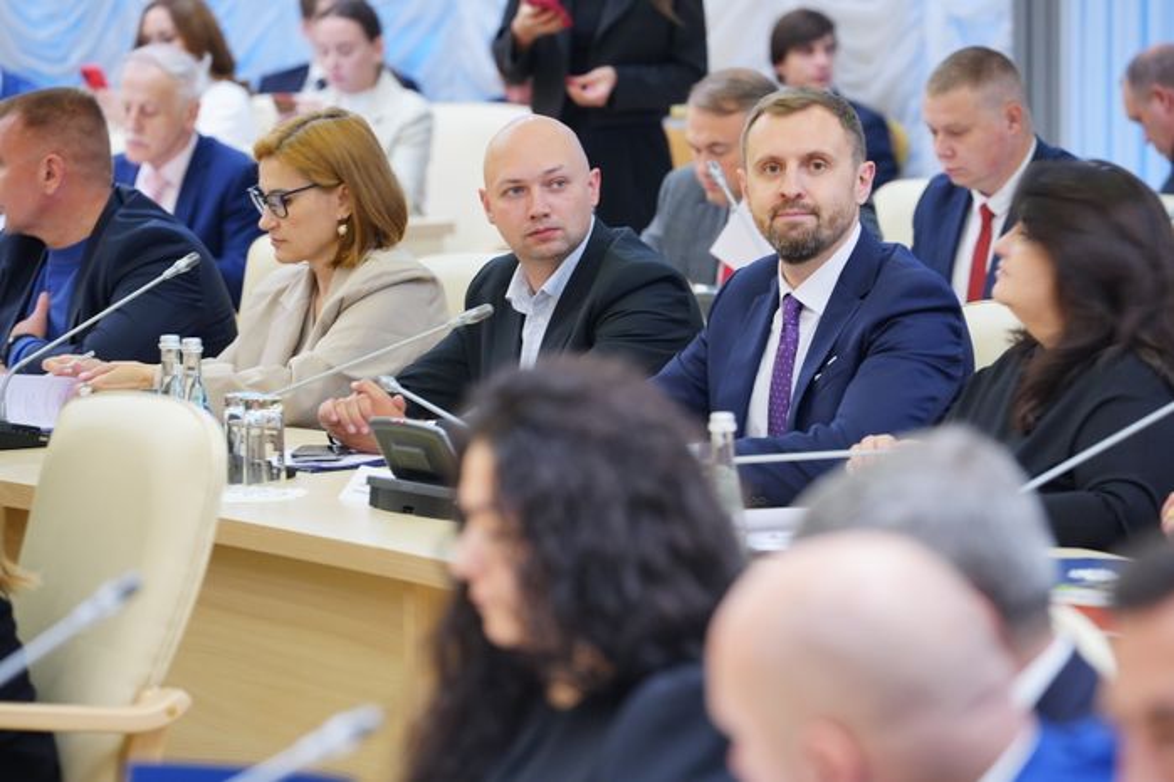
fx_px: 6522
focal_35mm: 200
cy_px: 391
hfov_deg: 10.3
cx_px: 587
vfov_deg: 6.9
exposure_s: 1/40
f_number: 5
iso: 800
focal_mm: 200
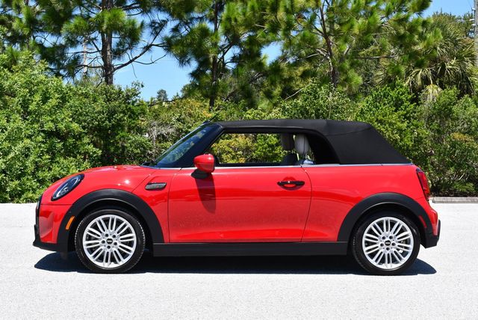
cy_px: 160
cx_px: 239
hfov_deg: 33.4
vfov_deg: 22.7
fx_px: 797
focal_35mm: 60
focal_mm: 30
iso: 160
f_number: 8
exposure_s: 1/250
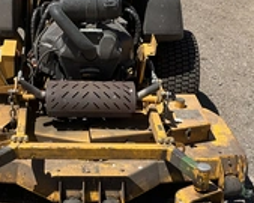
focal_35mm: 67
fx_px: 503
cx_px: 92
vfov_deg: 22.8
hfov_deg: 28.2
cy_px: 98
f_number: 1.8
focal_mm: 3
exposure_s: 1/1786
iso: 25
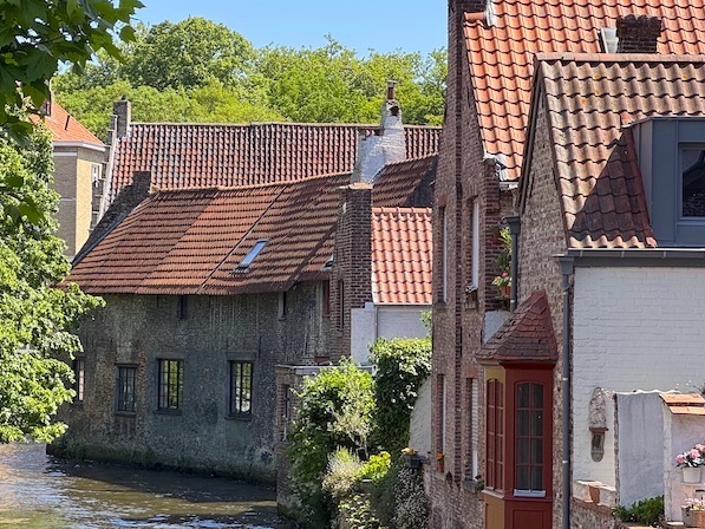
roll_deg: -1.0
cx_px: 217
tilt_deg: +2.0
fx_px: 2689
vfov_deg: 11.2
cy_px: 277
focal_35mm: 132
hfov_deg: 14.9
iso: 25
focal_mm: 9
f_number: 2.8
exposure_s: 1/281
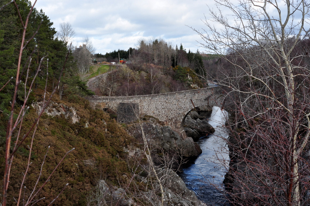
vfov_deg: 31.8
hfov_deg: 46.4
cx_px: 155
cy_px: 103
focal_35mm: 42
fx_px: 361
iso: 200
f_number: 8
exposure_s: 1/200
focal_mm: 28
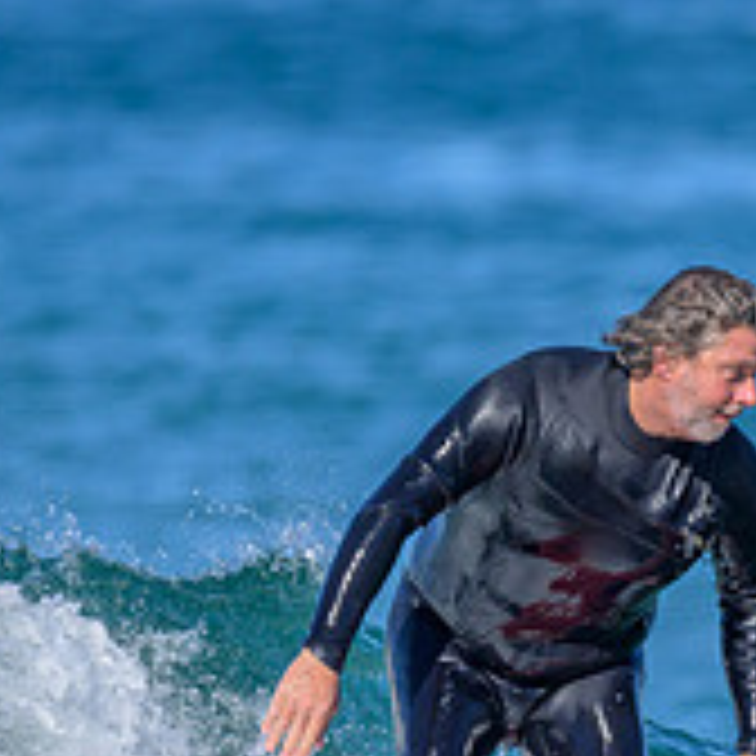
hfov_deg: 0.7
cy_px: 849
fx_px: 61376
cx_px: 843
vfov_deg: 0.7
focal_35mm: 2484
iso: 320
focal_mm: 800
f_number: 6.3
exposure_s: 1/2000
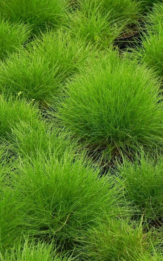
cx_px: 97
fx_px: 1606
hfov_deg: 5.8
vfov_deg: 9.3
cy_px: 131
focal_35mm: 226
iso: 160
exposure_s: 1/60
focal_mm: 37.7
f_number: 5
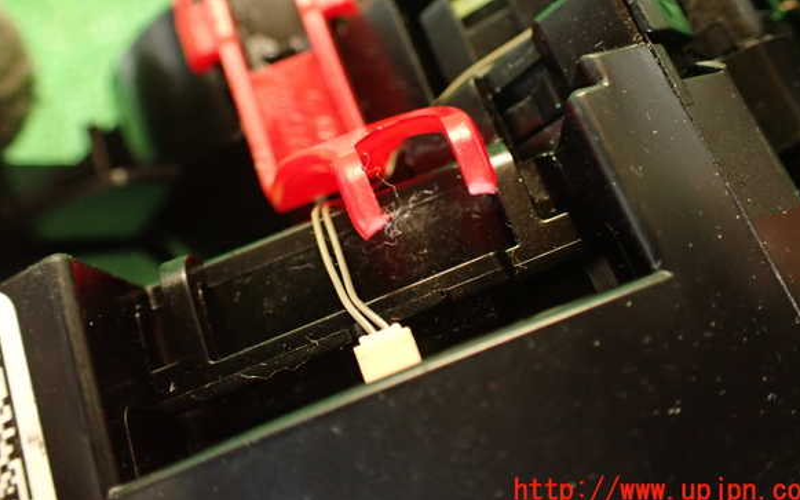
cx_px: 412
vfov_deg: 36.1
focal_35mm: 35
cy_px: 198
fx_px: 763
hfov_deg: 55.3
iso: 640
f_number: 2.4
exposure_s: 1/30
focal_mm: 5.79
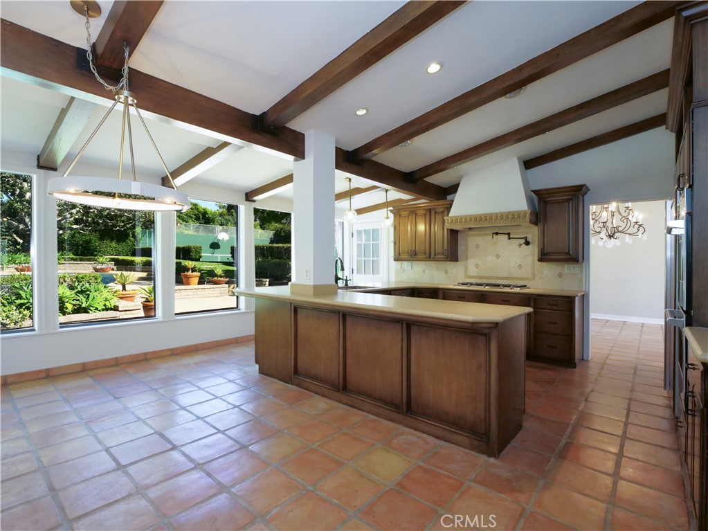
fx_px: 327
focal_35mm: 16
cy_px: 266
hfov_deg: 94.5
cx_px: 354
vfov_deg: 78.1
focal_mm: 8
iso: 2000
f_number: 8
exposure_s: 1/60
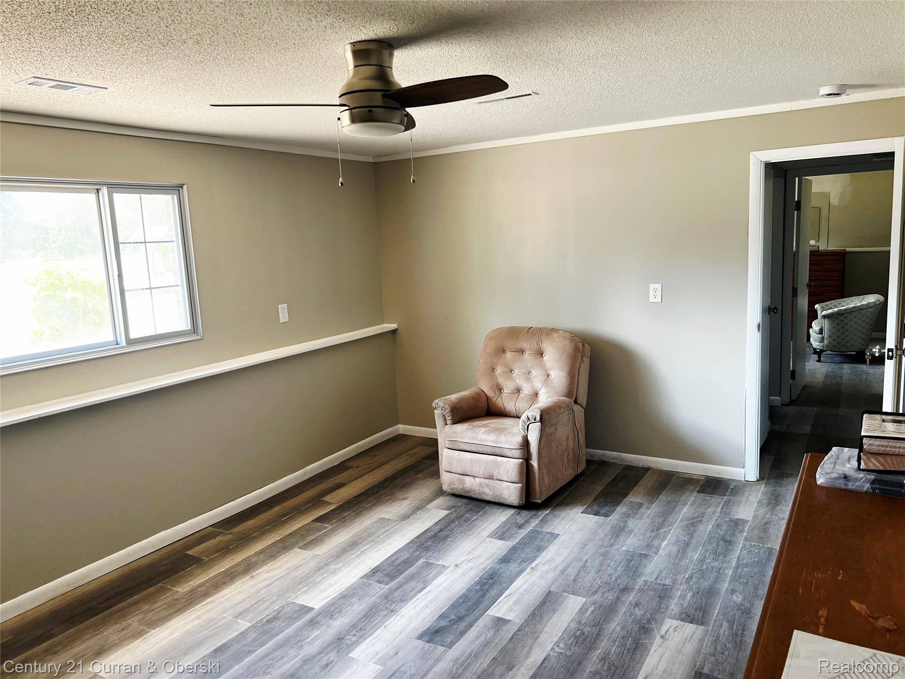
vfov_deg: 53.1
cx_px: 452
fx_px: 680
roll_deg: +2.1
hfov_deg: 67.3
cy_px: 340
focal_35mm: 26
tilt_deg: -6.3
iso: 125
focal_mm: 5.7
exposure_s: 1/122
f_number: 1.5
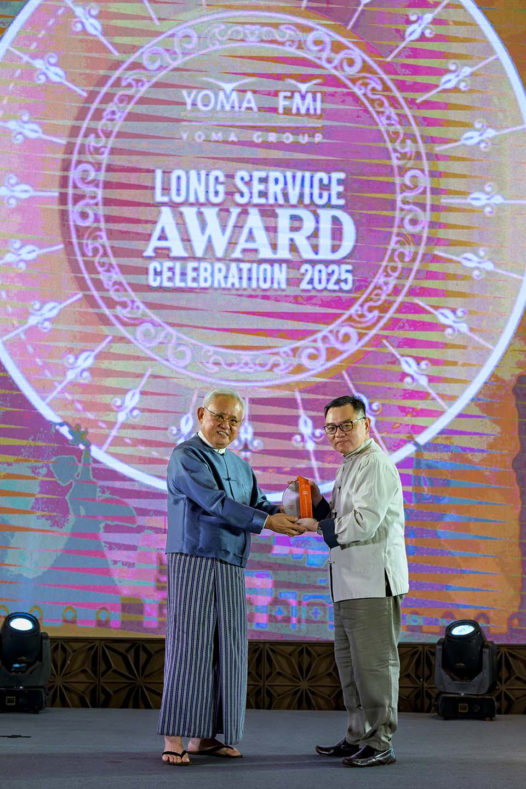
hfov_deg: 16.1
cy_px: 394
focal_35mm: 85
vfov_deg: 23.9
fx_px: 1863
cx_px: 263
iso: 900
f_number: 4
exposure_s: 1/320
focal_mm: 85
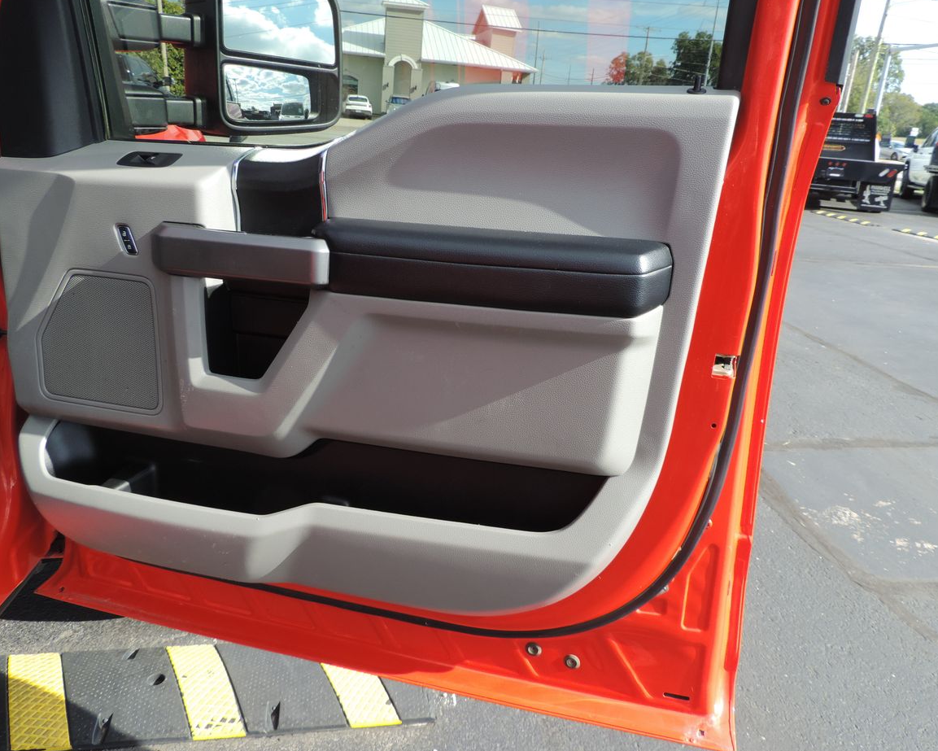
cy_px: 366
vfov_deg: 54.9
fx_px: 722
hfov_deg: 66.0
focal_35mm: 26
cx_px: 480
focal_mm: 4.3
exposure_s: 1/320
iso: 80
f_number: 3
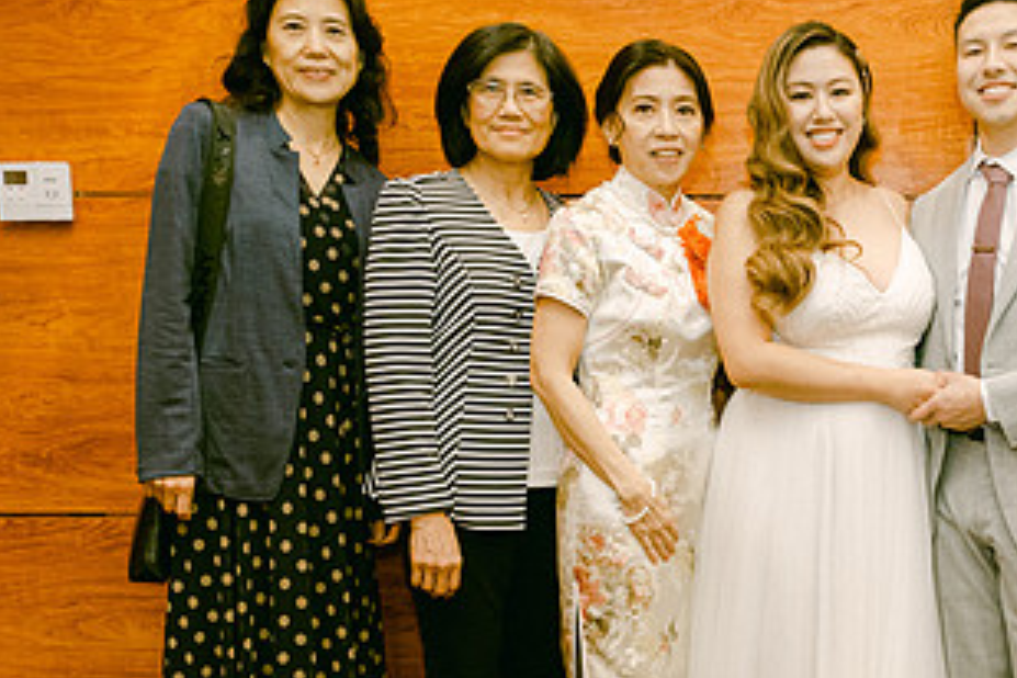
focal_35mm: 45
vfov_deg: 29.5
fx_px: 1271
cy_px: 482
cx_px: 843
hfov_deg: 41.4
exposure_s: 1/125
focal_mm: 16
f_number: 2.8
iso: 800
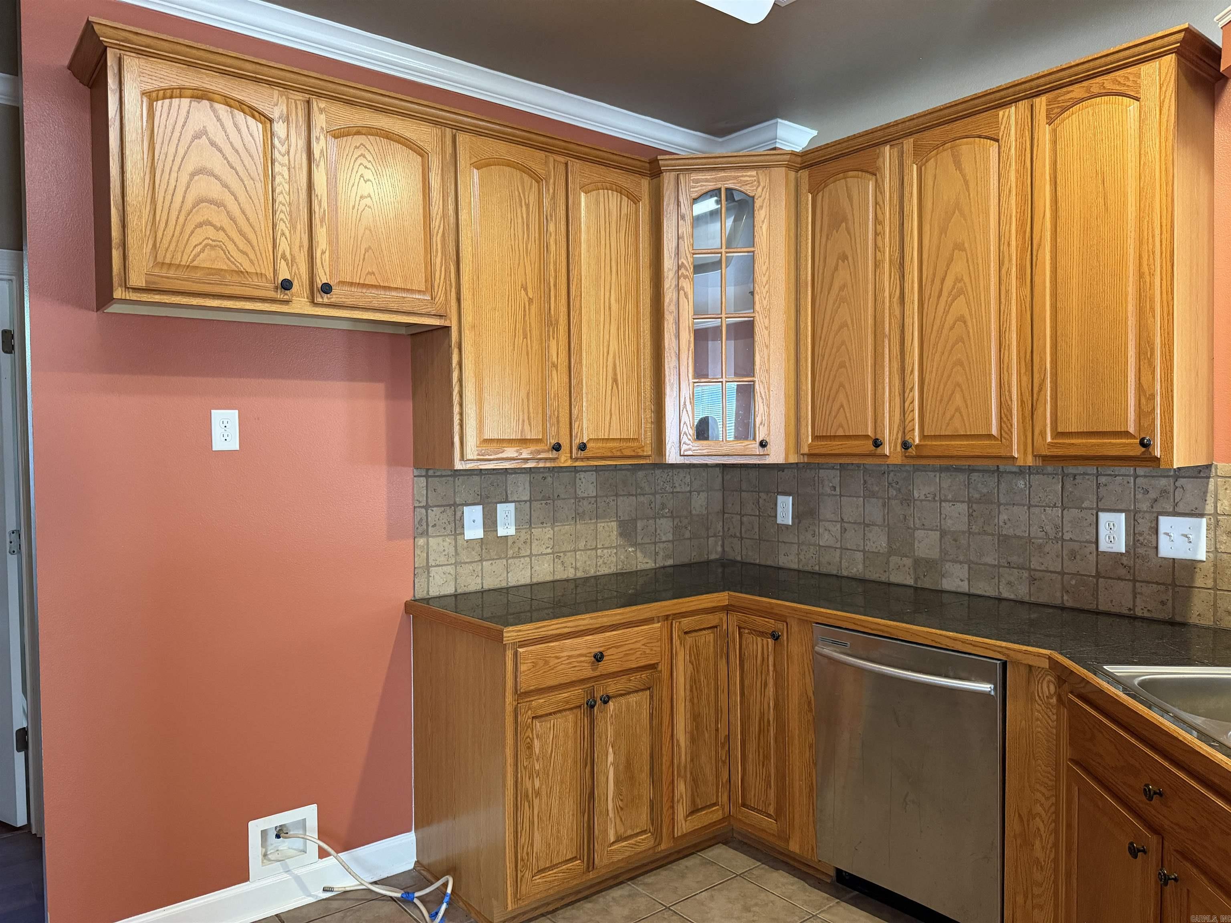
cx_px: 616
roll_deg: +0.6
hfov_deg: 71.6
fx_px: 853
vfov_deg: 56.8
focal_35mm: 24
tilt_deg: -1.7
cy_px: 462
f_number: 1.78
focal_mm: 6.76
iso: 500
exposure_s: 1/60
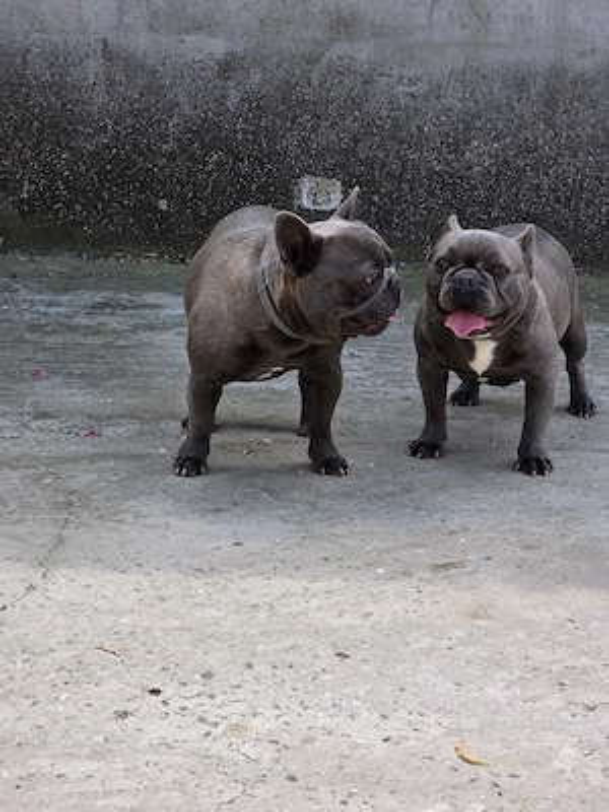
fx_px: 1619
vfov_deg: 28.2
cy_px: 406
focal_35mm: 69
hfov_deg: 21.3
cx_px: 304
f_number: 2.4
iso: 50
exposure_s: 1/1000
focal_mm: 7.9
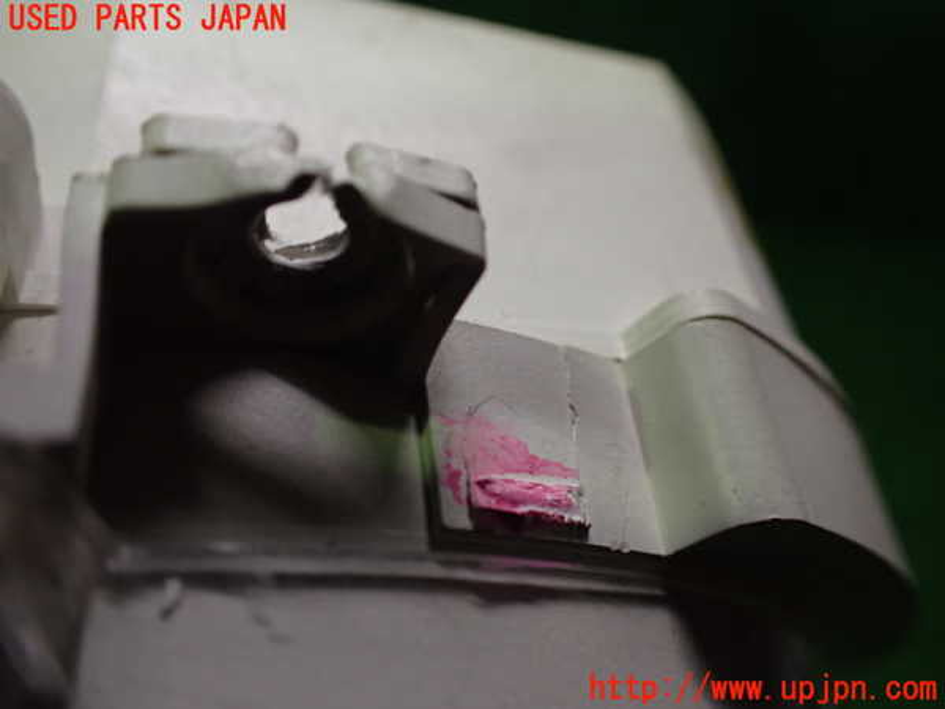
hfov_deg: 60.0
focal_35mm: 30
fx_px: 819
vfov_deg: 46.8
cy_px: 354
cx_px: 472
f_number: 2.3
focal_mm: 5.4
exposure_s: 1/125
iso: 320
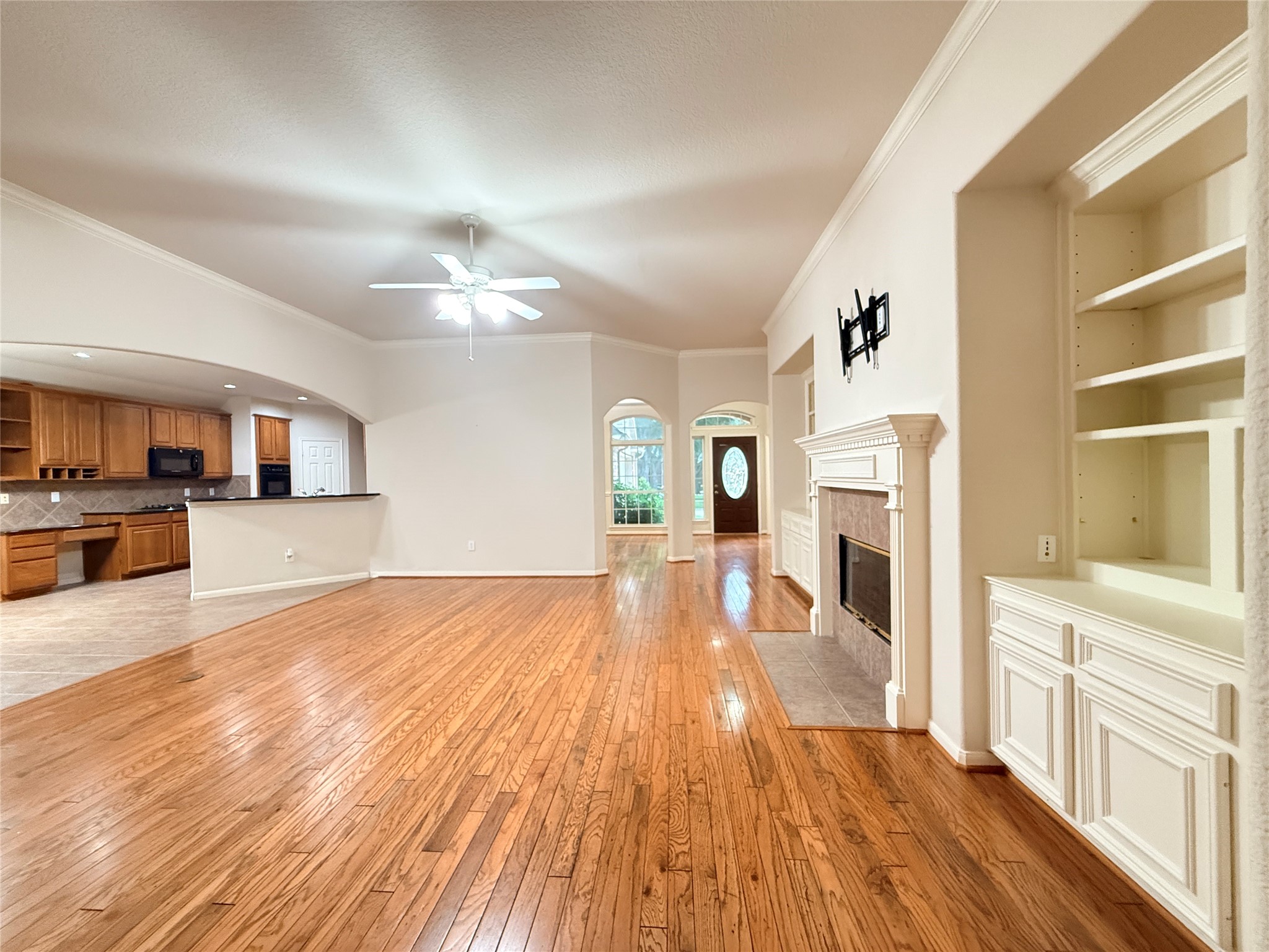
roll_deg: +1.9
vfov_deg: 85.7
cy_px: 476
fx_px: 513
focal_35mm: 14
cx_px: 634
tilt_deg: +0.4
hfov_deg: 102.1
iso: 640
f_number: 2.2
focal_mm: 2.22
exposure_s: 1/60
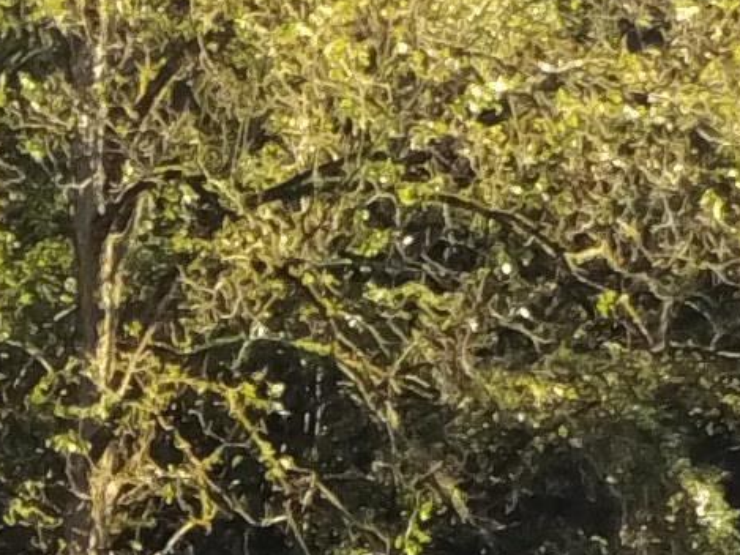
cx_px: -754
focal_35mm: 226
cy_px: 1293
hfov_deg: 8.3
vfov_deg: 6.3
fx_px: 4833
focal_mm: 4
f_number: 2.4
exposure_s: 1/240
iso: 113
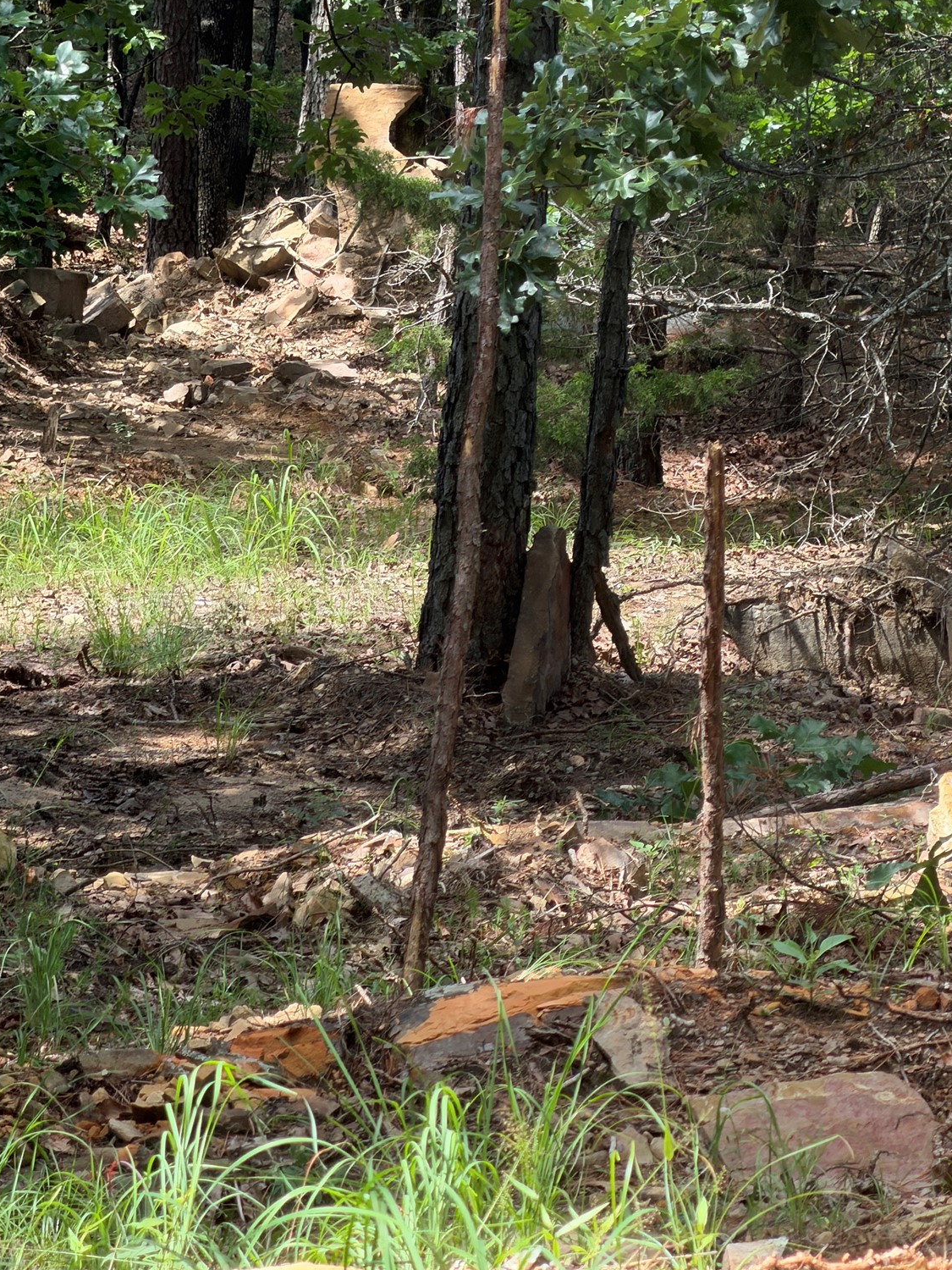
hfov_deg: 5.8
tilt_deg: -11.8
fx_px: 9387
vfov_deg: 7.7
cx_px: 578
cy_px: 525
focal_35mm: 256
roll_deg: -4.0
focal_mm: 16.89
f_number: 2.8
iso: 40
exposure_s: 1/140
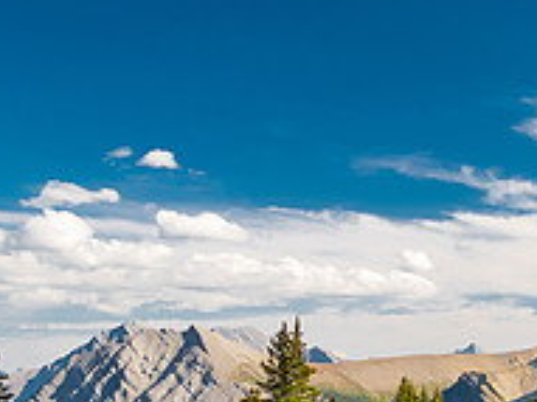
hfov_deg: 23.1
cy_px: 440
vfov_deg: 19.3
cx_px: 734
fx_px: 1132
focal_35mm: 73
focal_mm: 12
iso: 200
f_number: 8
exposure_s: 1/60
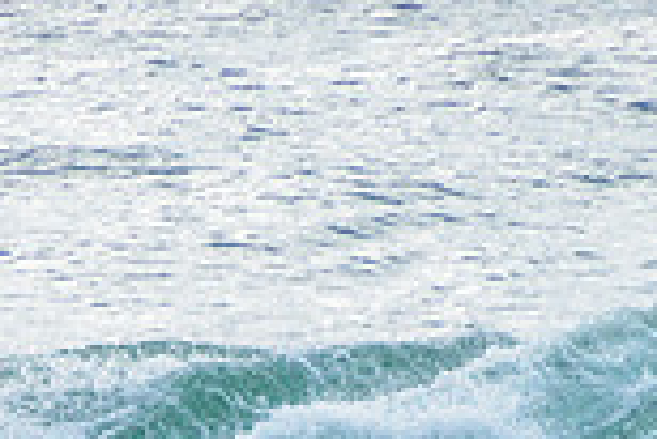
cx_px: 183
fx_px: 32953
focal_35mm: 1804
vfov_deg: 0.8
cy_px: 487
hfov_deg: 1.1
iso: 200
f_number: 5.6
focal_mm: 390
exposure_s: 1/2000
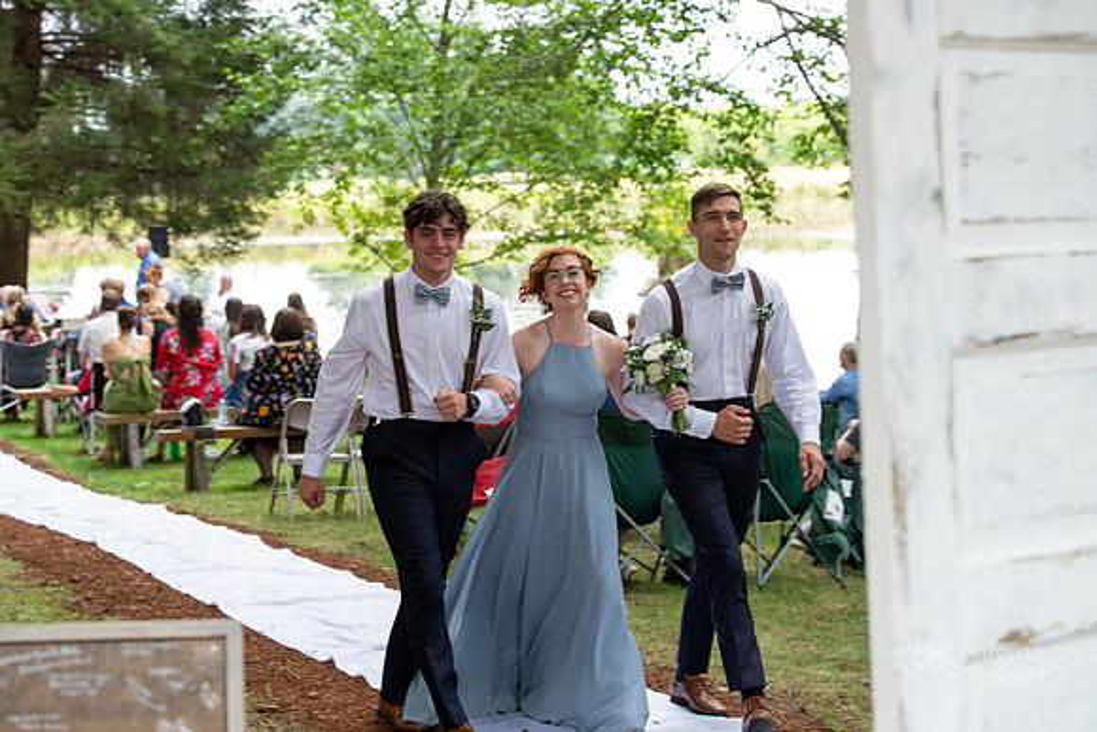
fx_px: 2591
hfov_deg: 23.9
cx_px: 548
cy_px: 366
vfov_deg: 16.1
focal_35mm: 85
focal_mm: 85
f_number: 5.6
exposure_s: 1/125
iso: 400
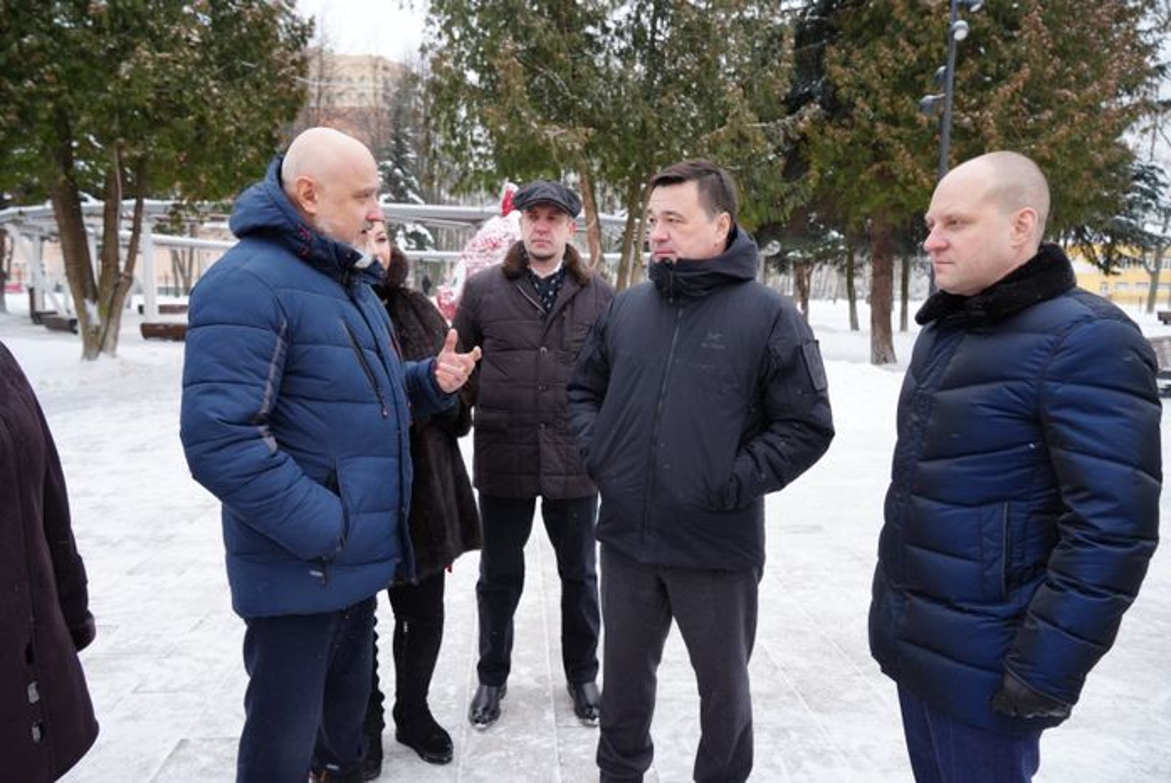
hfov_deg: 73.7
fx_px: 781
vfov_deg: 53.2
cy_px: 392
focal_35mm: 24
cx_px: 586
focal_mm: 24
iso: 2000
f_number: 4.5
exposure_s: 1/400
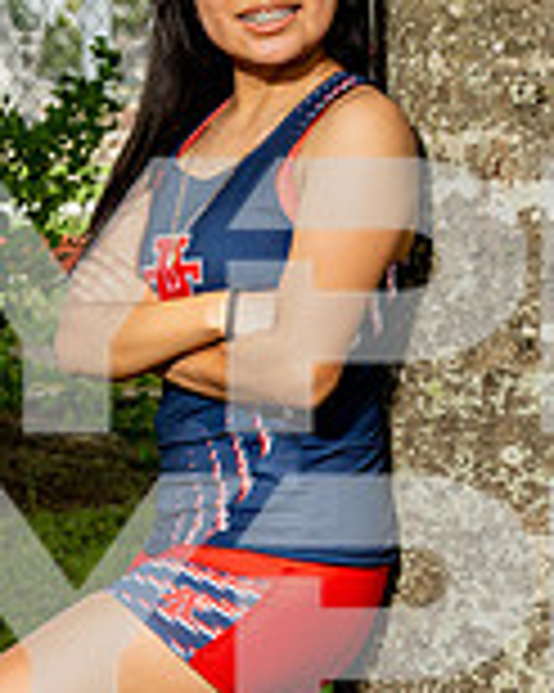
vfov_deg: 10.6
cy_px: 616
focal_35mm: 181
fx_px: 3713
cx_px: 185
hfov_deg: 8.5
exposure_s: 1/200
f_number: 8
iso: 200
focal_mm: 66
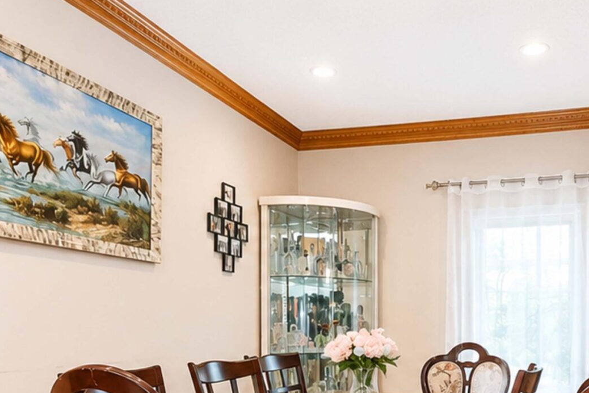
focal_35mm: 37
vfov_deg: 34.8
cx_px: 389
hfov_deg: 51.0
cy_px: 315
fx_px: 605
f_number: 7.1
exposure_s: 1/60
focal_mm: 10
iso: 2000
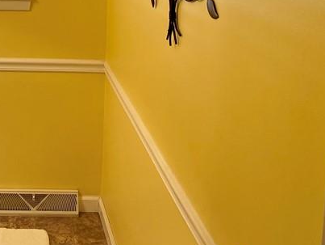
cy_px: -3
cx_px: 7
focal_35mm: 66
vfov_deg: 21.5
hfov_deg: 27.8
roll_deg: -1.0
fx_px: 620
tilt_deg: -8.1
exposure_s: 1/120
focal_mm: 4.25
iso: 125
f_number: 1.8
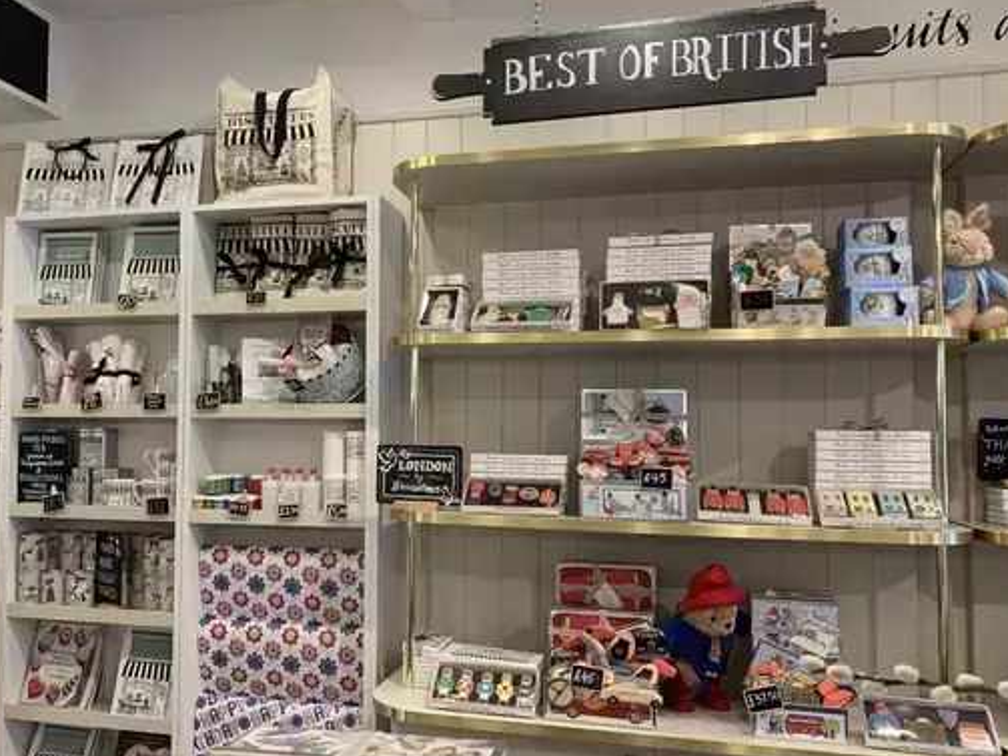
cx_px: 415
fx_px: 902
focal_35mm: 31
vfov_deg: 45.4
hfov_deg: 58.0
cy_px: 395
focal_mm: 4.25
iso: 125
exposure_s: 1/50
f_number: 1.8
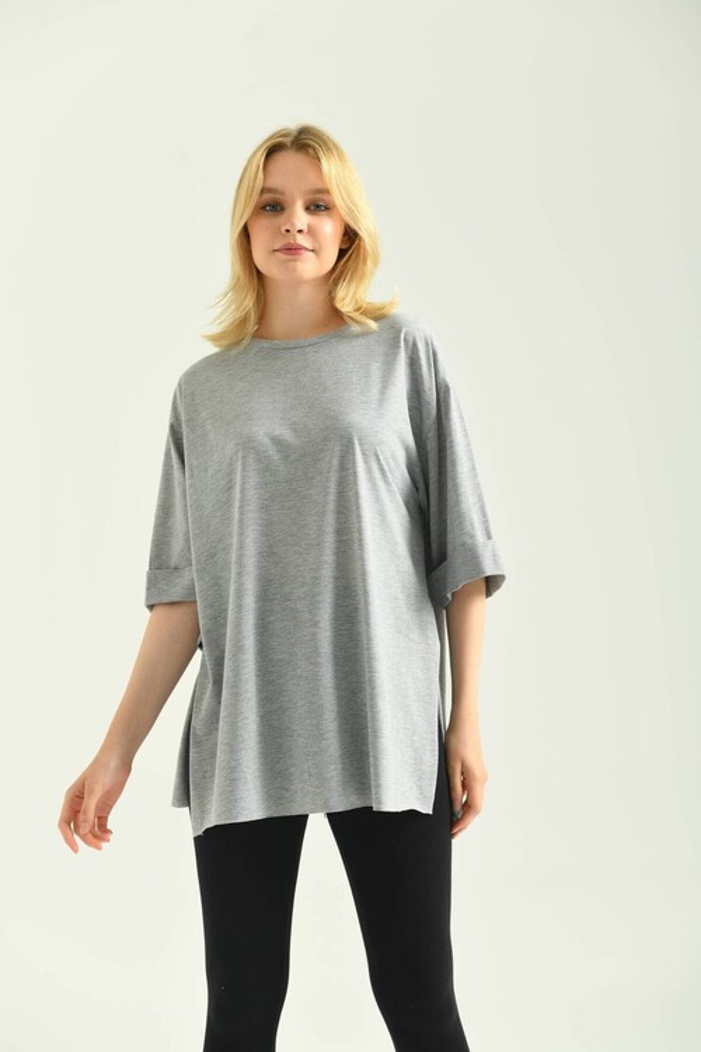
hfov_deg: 18.2
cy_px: 526
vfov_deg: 27.0
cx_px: 350
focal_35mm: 75
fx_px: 2190
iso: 125
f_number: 5.6
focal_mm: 75
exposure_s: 1/160
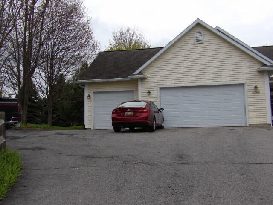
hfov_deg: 47.9
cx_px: 136
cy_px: 102
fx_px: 308
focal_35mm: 39
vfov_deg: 36.8
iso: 100
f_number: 3.7
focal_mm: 7
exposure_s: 1/391
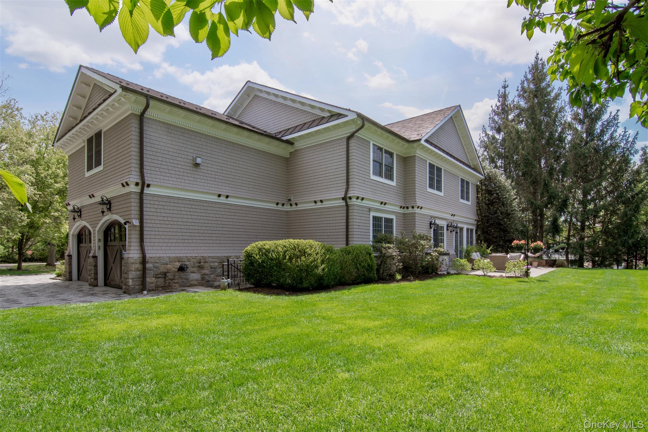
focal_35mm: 16
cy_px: 216
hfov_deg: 95.0
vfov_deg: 72.0
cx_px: 324
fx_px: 297
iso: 400
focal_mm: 11
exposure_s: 1/200
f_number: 11
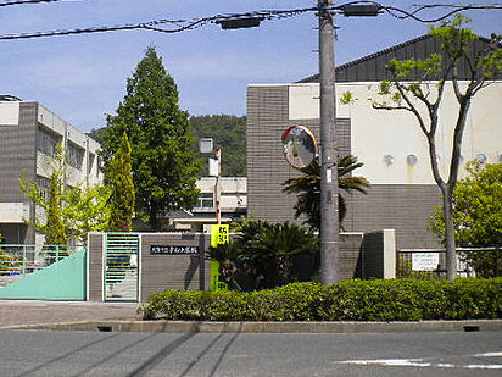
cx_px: 146
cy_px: 170
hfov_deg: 36.9
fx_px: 740
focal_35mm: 51
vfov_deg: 28.5
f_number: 4.6
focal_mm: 6.3
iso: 113
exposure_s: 1/968
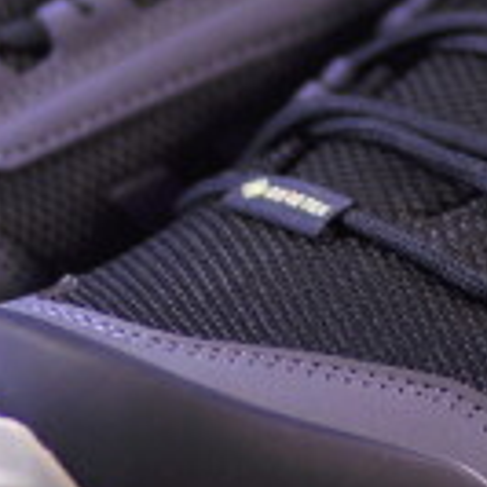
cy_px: -75
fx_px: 6080
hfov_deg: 4.6
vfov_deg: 4.6
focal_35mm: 382
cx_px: 359
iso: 250
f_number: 2
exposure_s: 1/320
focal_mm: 50
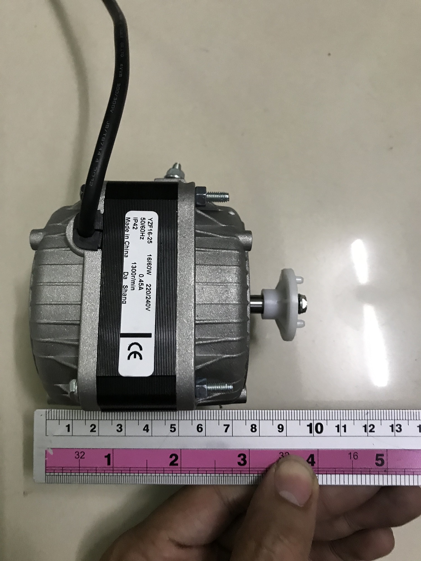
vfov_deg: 63.4
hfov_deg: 49.7
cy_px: 280
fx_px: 454
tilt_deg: -76.6
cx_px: 210
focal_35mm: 28
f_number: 1.8
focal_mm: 3.99
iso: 64
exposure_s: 1/17
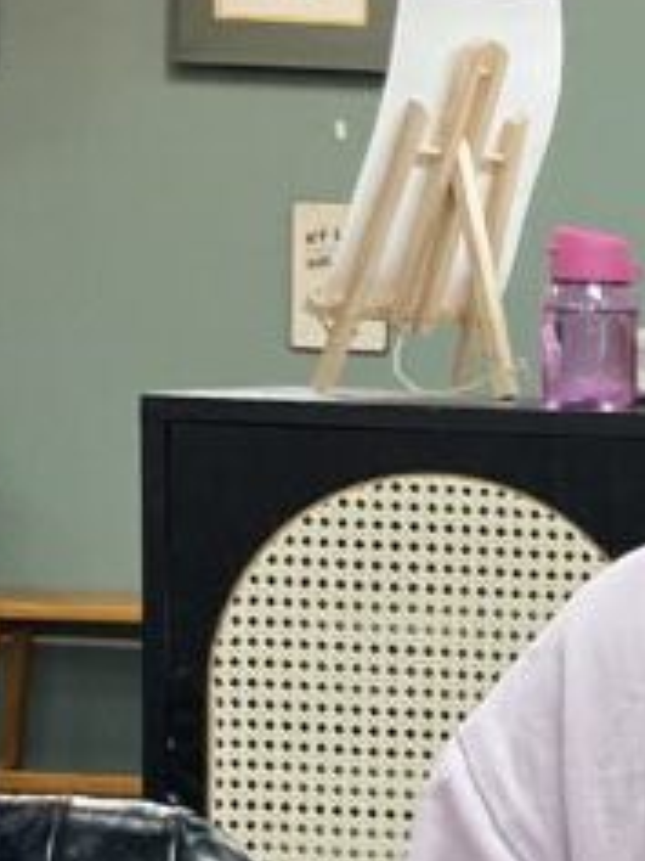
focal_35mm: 123
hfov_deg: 11.4
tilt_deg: -6.0
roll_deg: -2.5
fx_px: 3056
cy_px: 664
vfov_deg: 15.9
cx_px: 1031
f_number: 1.8
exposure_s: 1/50
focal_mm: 3
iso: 64
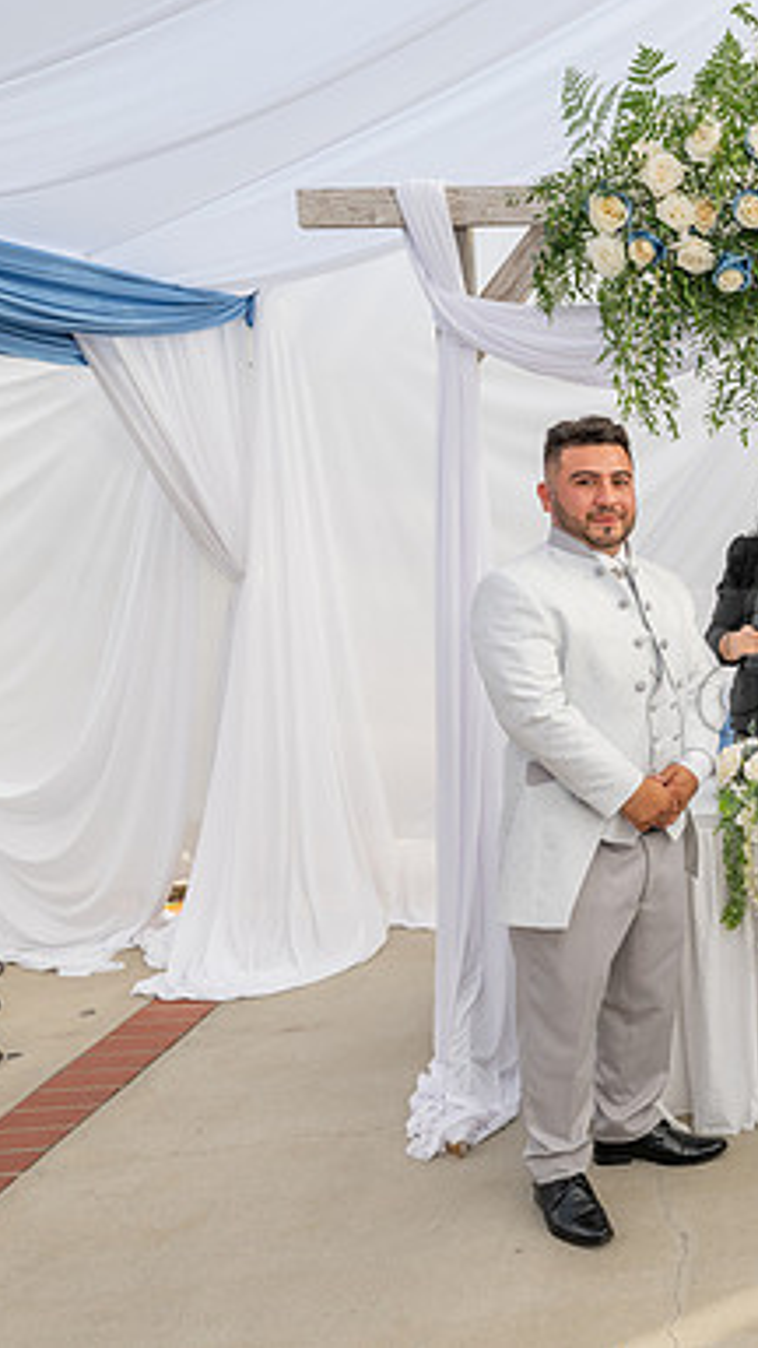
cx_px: 972
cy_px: 672
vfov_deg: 52.8
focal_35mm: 38
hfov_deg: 26.6
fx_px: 1358
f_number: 8
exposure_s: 1/160
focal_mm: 24
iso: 200
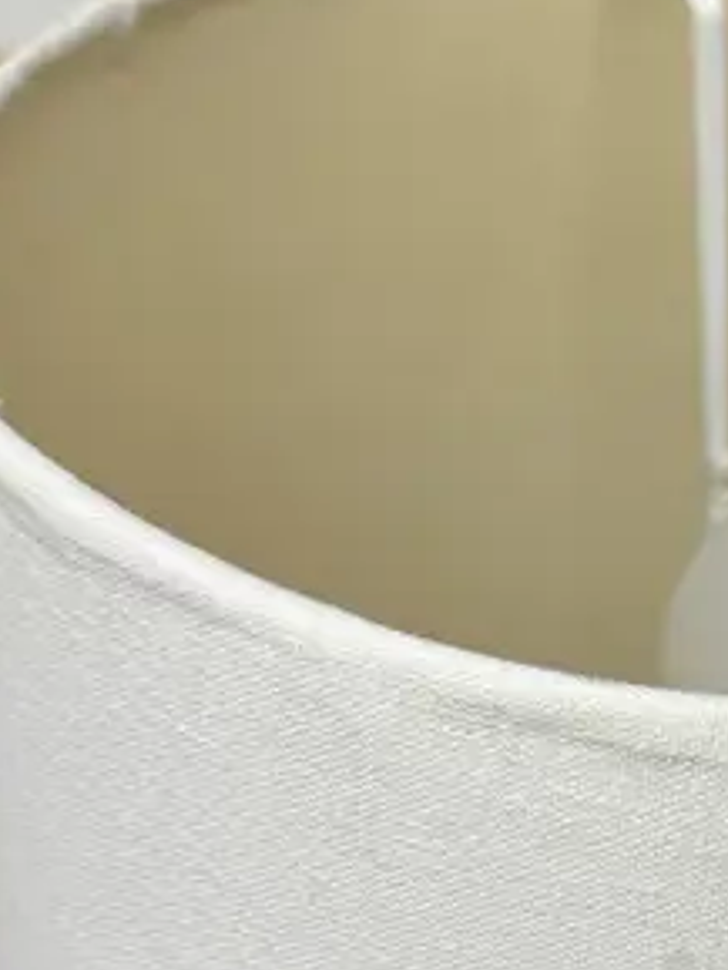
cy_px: 873
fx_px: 2382
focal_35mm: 85
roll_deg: -3.8
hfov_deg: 16.7
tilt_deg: -39.5
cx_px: 869
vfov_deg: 22.5
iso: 100
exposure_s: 1/100
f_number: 1.78
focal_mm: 6.86
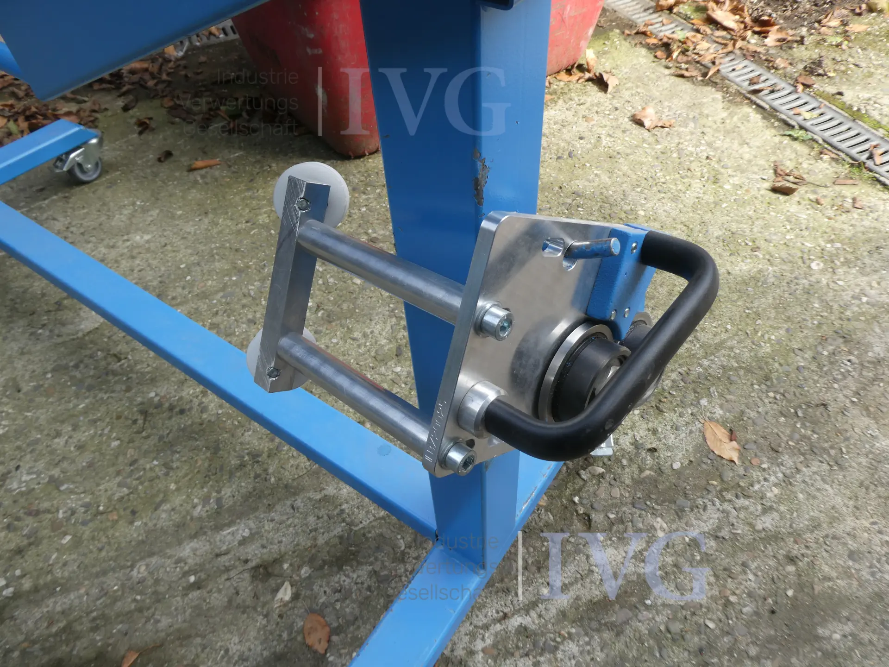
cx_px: 444
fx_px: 616
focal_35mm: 24
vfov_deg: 56.8
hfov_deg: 71.6
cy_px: 334
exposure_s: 1/160
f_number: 3.3
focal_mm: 4.3
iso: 80
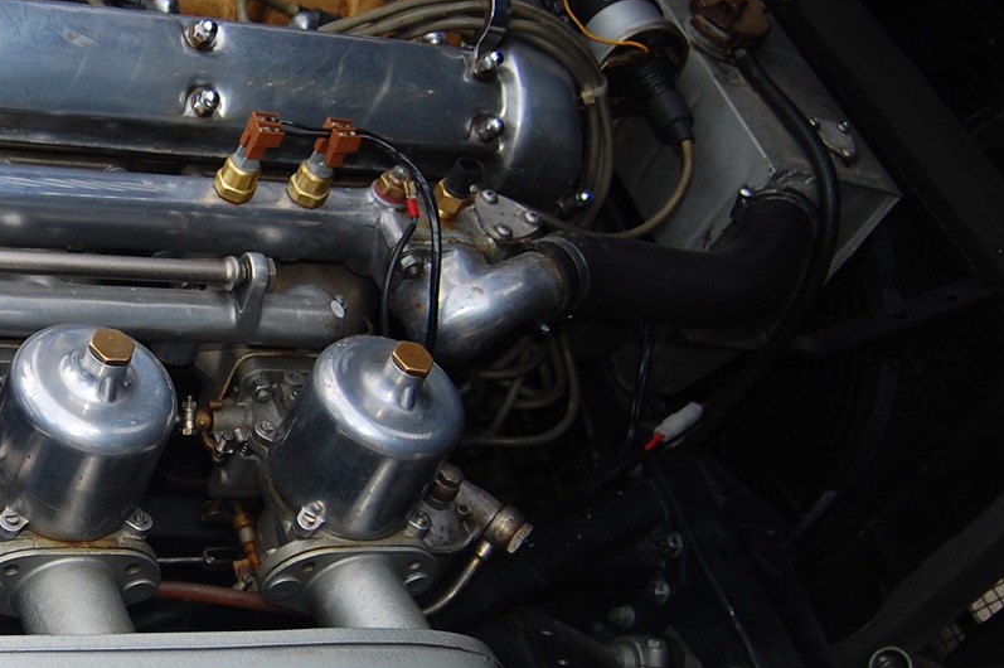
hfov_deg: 31.0
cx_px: 55
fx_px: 1700
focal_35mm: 61
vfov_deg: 22.2
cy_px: 337
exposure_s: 1/100
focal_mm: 18
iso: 200
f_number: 3.5
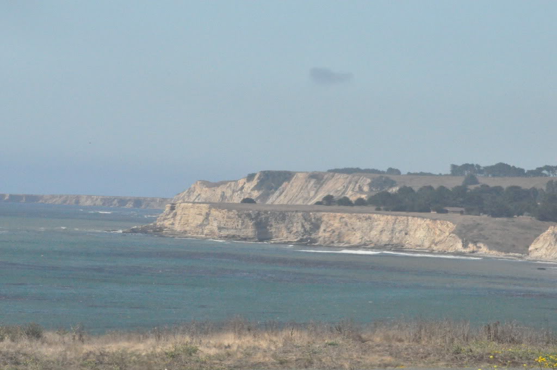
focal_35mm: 292
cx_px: 278
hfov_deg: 7.1
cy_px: 185
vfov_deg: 4.7
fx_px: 4520
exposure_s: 1/1250
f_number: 22
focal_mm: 195
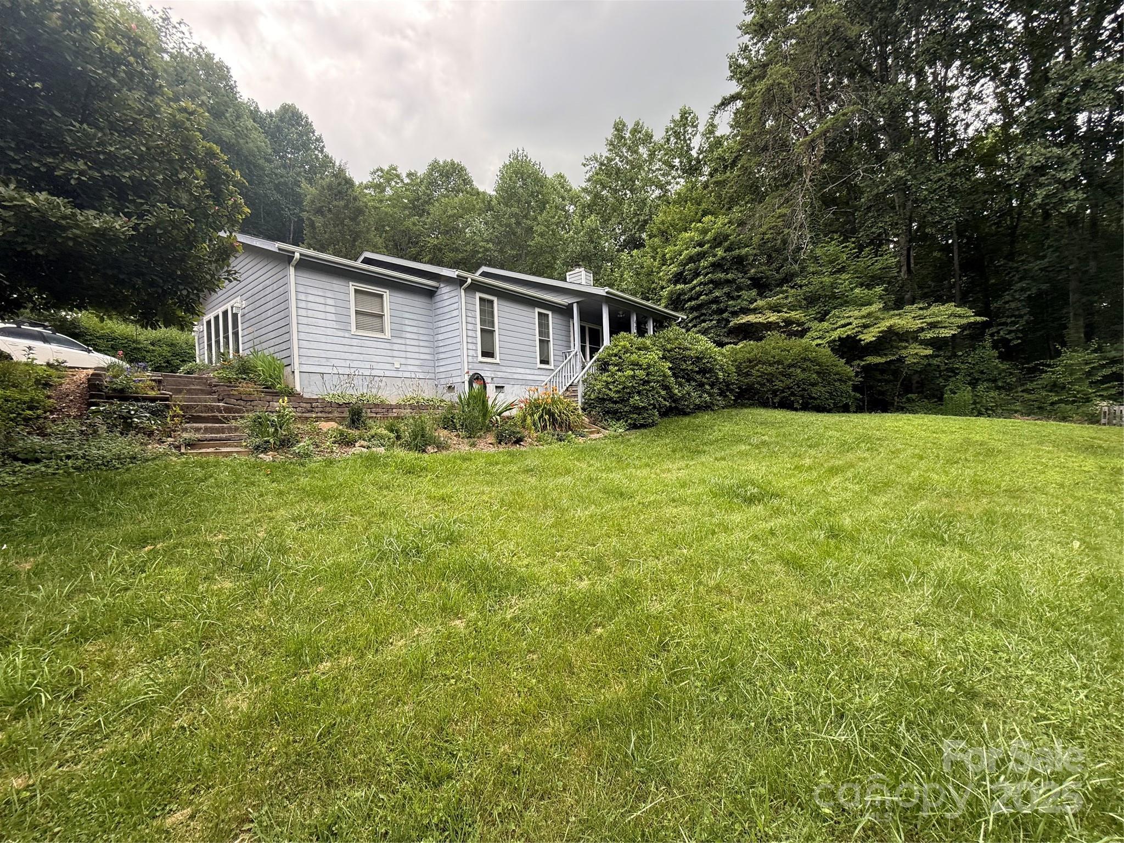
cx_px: 562
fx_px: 455
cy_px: 422
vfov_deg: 85.7
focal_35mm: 14
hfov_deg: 102.1
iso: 50
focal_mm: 2.22
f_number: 2.2
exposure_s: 1/150
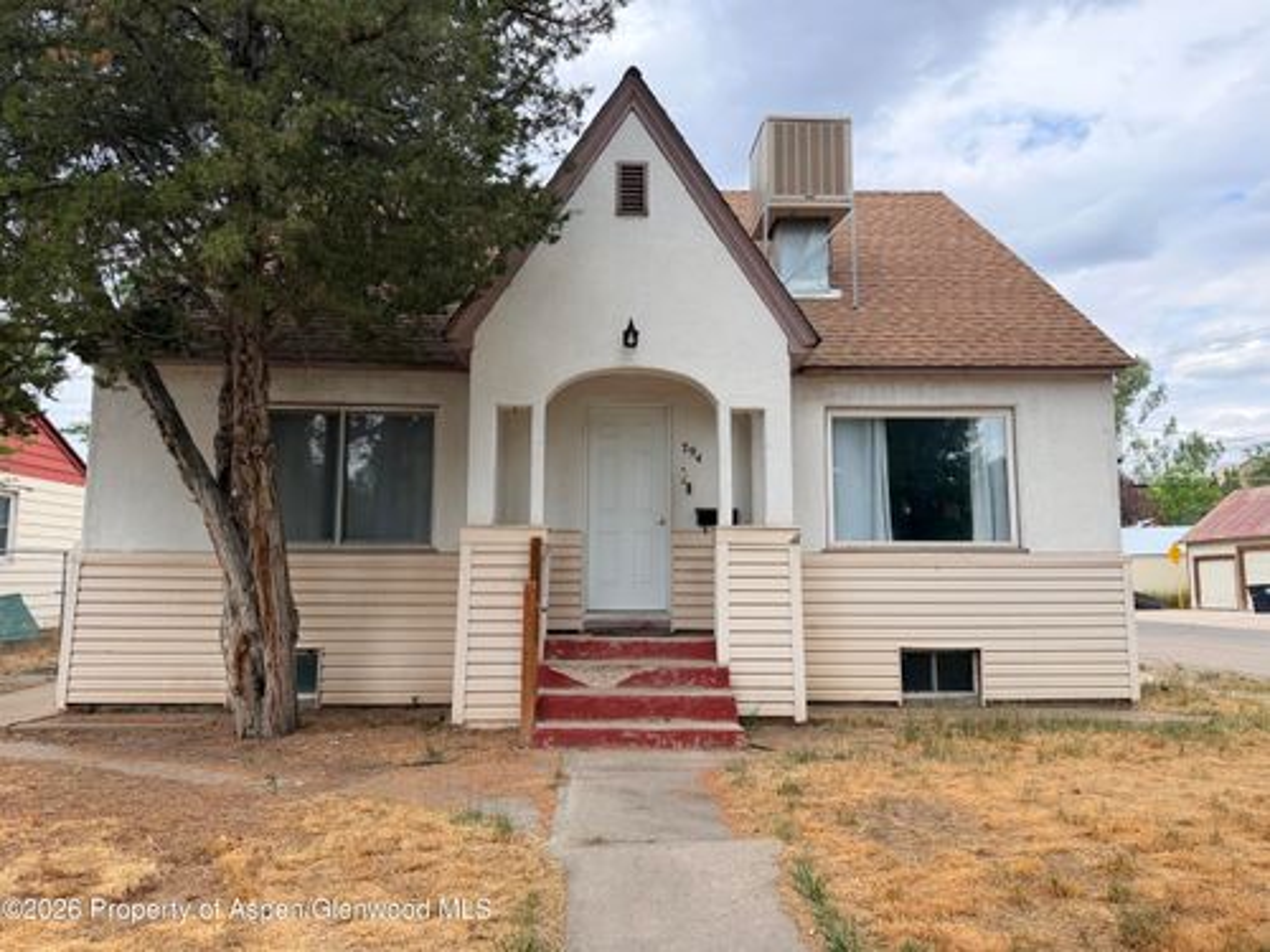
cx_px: 635
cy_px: 476
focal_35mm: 24
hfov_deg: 71.6
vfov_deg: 56.8
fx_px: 881
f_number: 1.78
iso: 100
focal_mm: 6.76
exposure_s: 1/1949
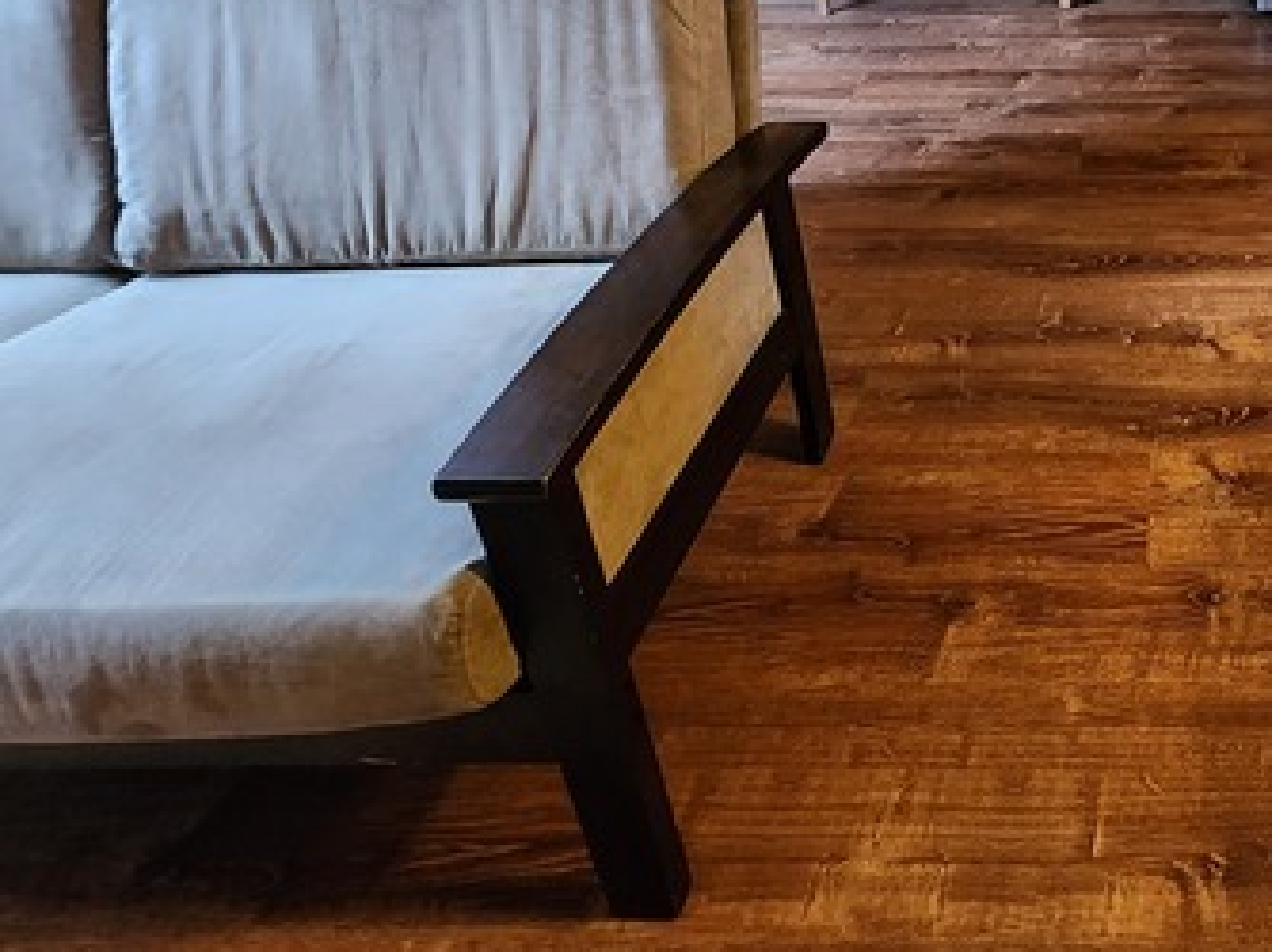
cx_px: 1179
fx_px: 955
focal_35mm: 26
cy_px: 42
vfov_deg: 46.1
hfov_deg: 56.6
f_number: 2.2
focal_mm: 2.2
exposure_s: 1/24
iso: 1000
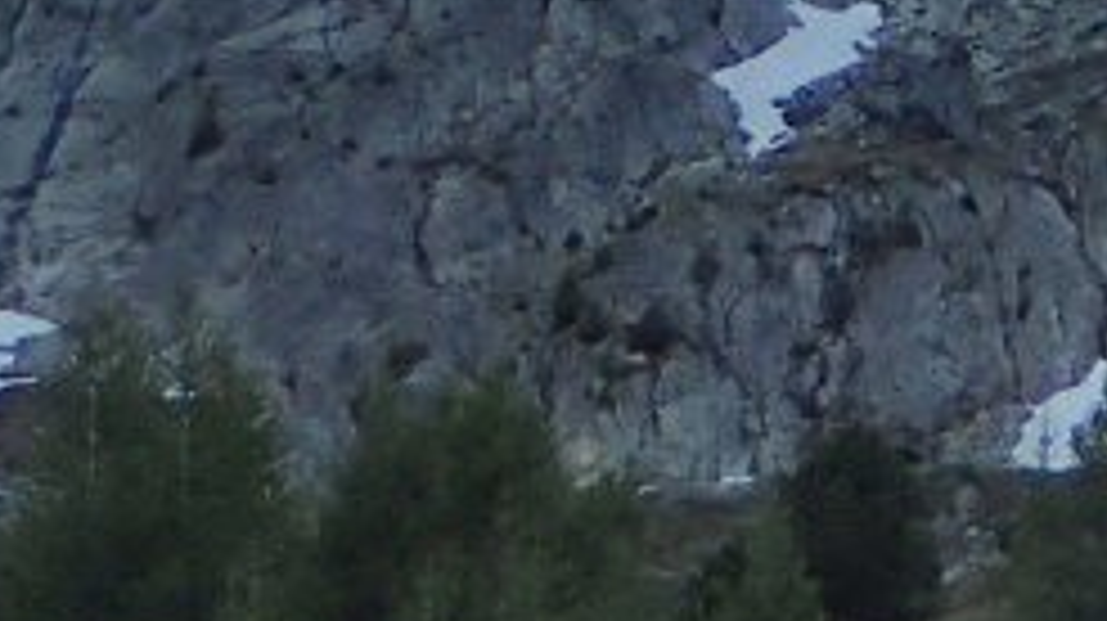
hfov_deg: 5.2
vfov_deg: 2.9
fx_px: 12115
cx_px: 1519
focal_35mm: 413
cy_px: 554
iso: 200
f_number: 4
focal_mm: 12.6
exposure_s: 1/60
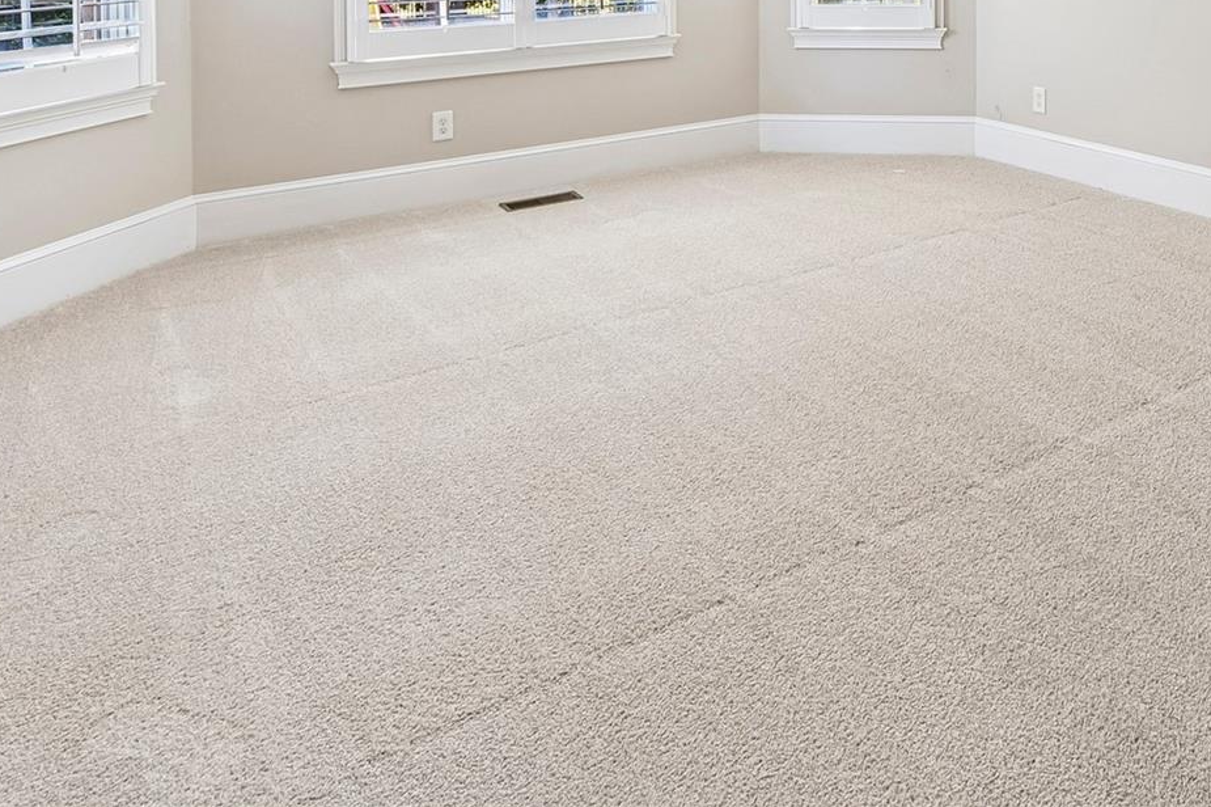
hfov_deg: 56.5
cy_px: -86
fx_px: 1042
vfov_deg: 35.9
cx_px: 945
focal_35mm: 31
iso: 200
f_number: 11
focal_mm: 14
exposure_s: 1/4
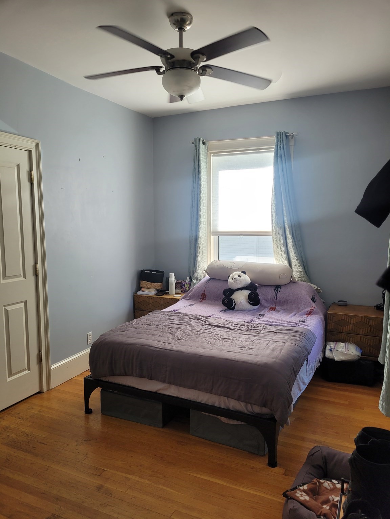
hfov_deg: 53.1
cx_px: 195
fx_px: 391
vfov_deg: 67.3
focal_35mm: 26
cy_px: 260
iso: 64
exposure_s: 1/120
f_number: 1.8
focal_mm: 5.4
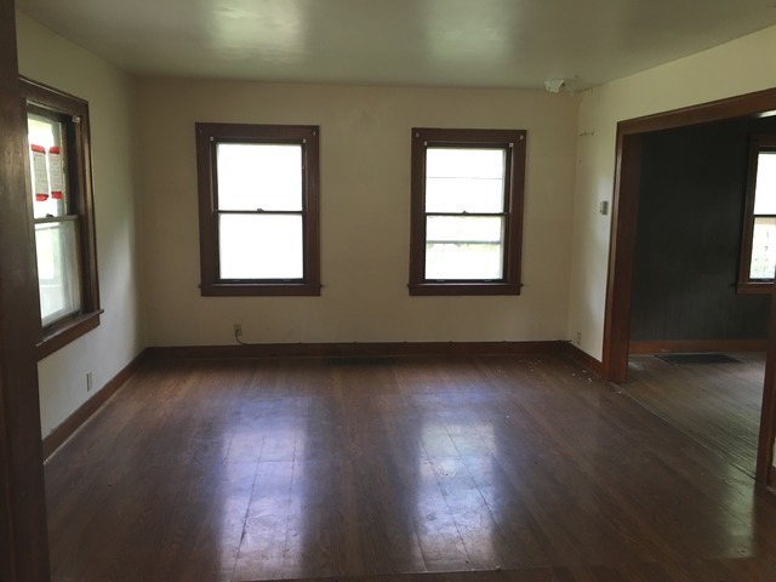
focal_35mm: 29
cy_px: 291
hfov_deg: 61.7
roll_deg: -0.2
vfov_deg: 48.2
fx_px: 650
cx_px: 388
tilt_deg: -9.2
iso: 100
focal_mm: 4.15
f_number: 2.2
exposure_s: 1/30
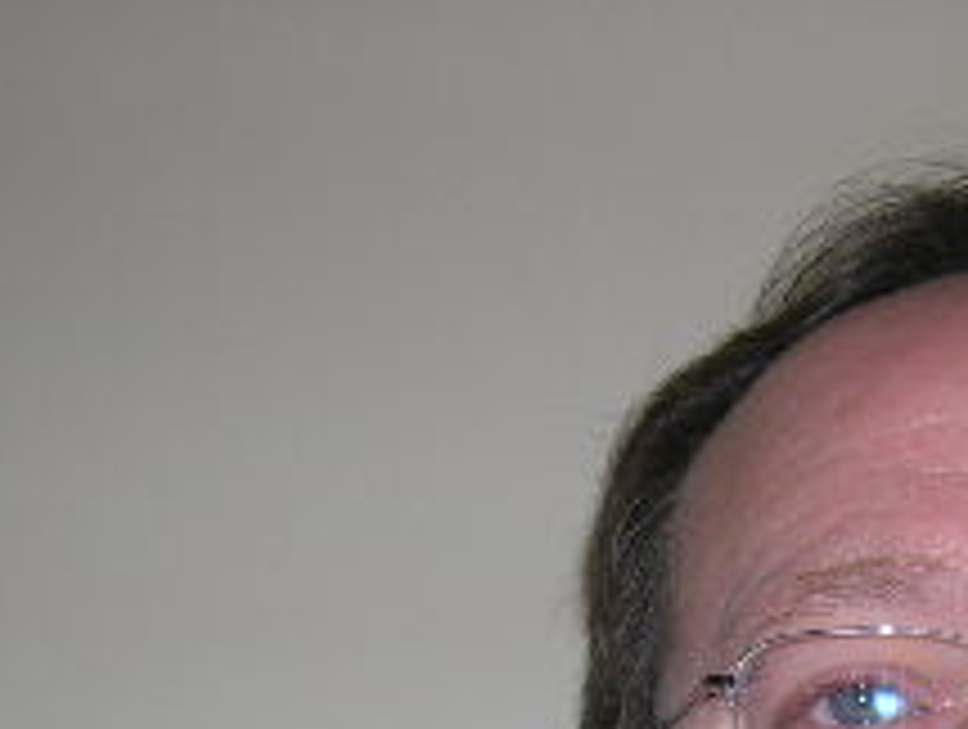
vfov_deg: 14.1
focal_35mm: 101
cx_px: 797
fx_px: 2829
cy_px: 968
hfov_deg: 19.2
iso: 50
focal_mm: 5.7
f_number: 2.9
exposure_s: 1/60.1
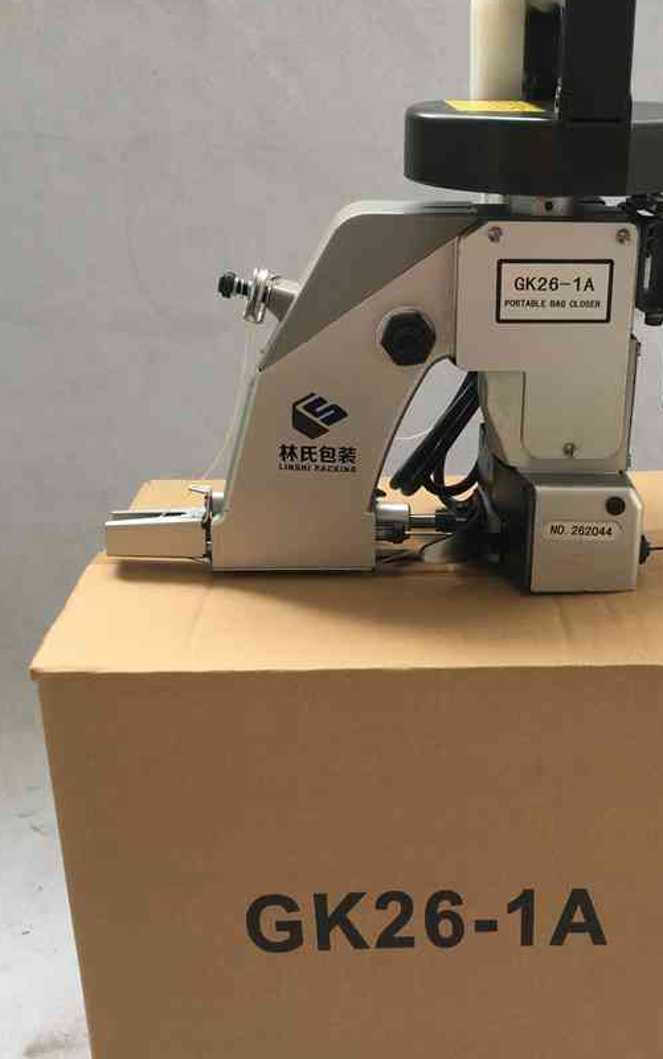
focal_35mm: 44
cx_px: 443
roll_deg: +0.0
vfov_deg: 45.2
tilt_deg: -24.4
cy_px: 593
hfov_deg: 29.0
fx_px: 1271
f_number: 2.2
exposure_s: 1/50
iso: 25
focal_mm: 4.15
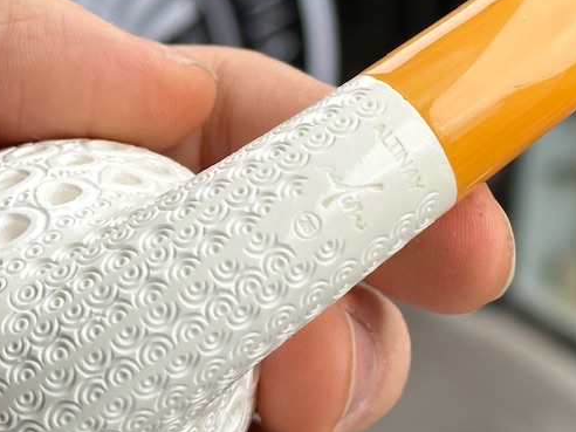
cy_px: 98
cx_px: 420
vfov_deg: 11.8
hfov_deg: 15.7
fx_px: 2080
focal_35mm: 125
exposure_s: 1/612
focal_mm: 6.86
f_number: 1.78
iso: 64
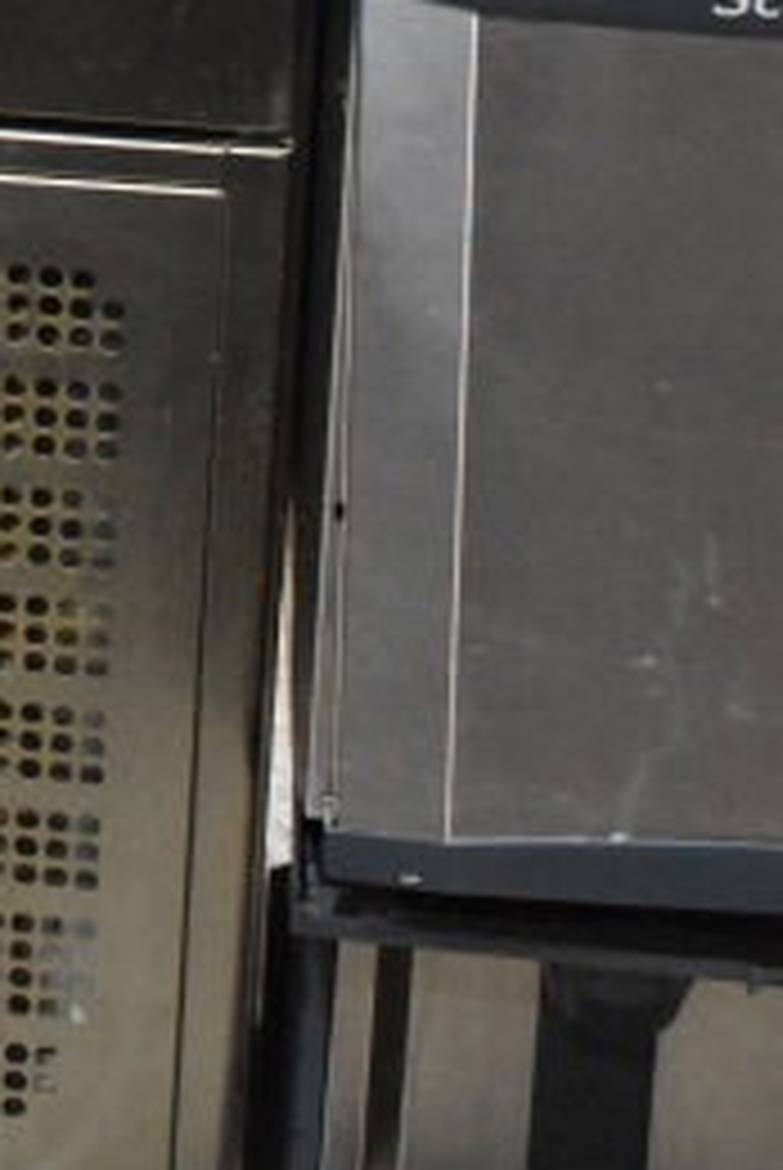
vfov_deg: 14.0
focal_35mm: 132
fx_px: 4287
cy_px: -866
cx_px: -472
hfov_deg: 10.0
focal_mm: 25
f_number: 8
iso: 6400
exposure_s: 1/250
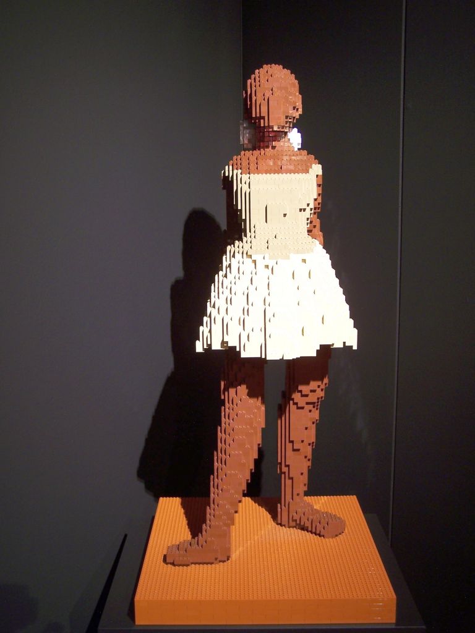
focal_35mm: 40
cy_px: 316
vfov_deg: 46.8
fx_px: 732
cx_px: 238
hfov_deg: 36.0
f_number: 2.8
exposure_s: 1/2
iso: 80
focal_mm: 6.7
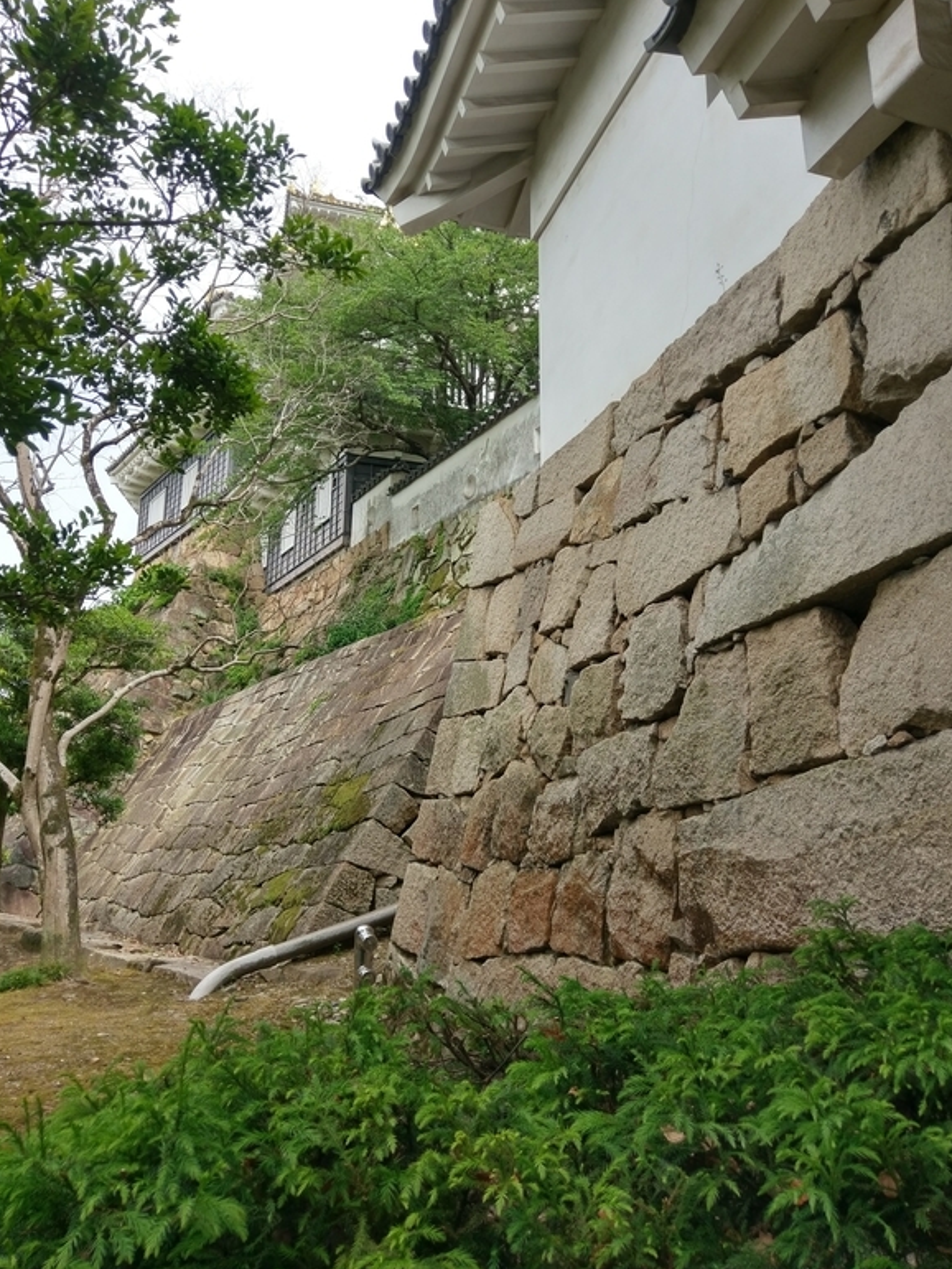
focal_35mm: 27
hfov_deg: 51.4
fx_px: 990
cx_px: 486
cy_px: 616
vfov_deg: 65.3
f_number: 1.8
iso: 100
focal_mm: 4.58
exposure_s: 1/653
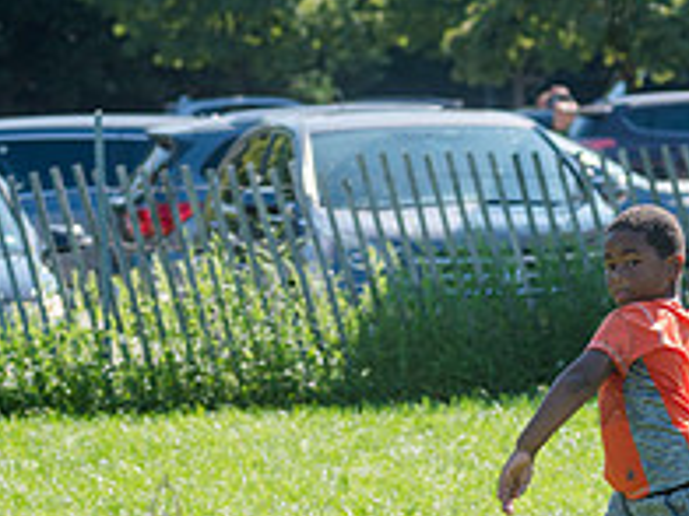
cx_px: 615
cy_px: 363
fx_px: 5215
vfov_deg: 5.7
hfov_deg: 7.5
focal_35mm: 262
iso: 200
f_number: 4
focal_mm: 92
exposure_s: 1/800
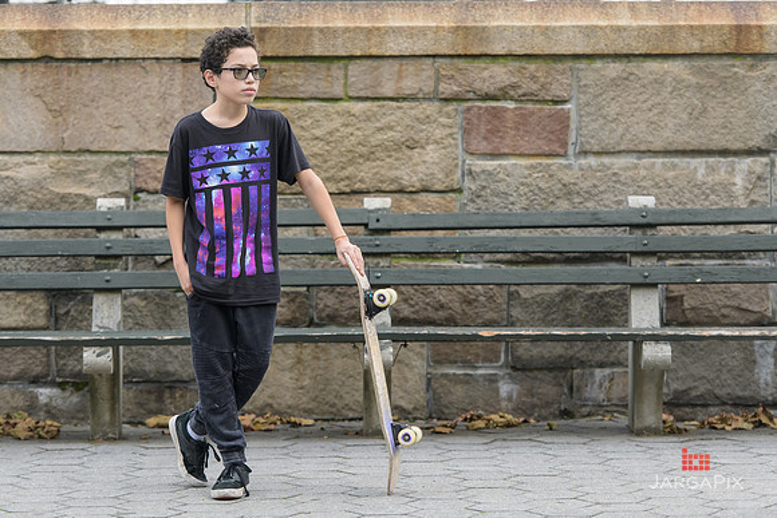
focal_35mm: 144
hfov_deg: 14.3
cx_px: 388
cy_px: 252
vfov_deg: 9.5
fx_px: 3104
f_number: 3.2
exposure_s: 1/1250
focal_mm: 140
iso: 800
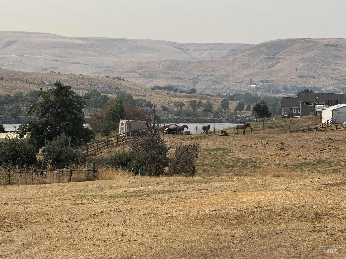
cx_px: 173
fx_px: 1199
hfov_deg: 16.4
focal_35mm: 120
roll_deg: -2.6
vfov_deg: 12.3
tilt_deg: -1.4
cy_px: 130
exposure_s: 1/2710
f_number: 2.8
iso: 50
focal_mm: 15.66
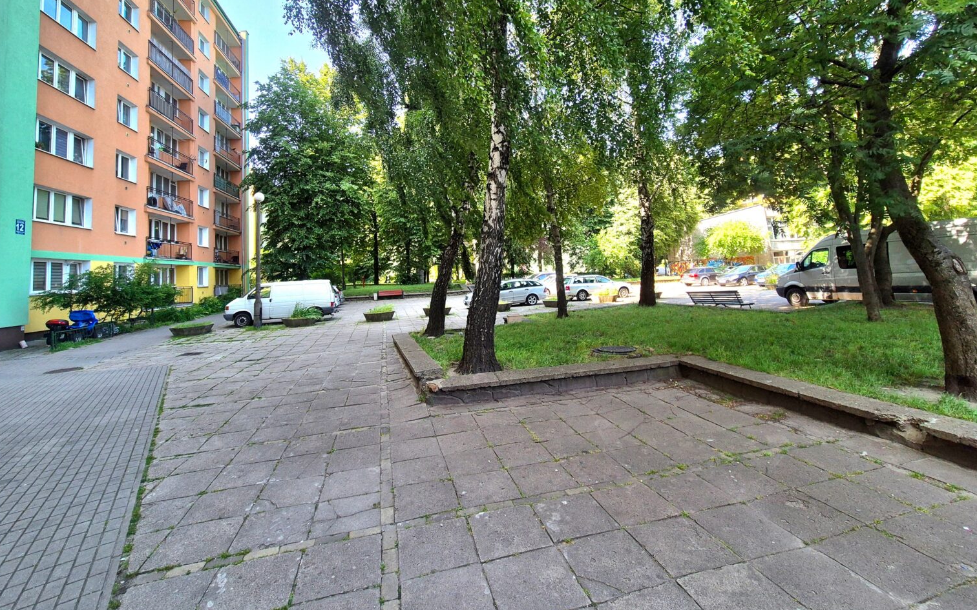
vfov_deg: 77.7
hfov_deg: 105.3
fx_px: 373
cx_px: 487
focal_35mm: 14
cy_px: 242
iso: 50
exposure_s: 1/286
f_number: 2.2
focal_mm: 2.2
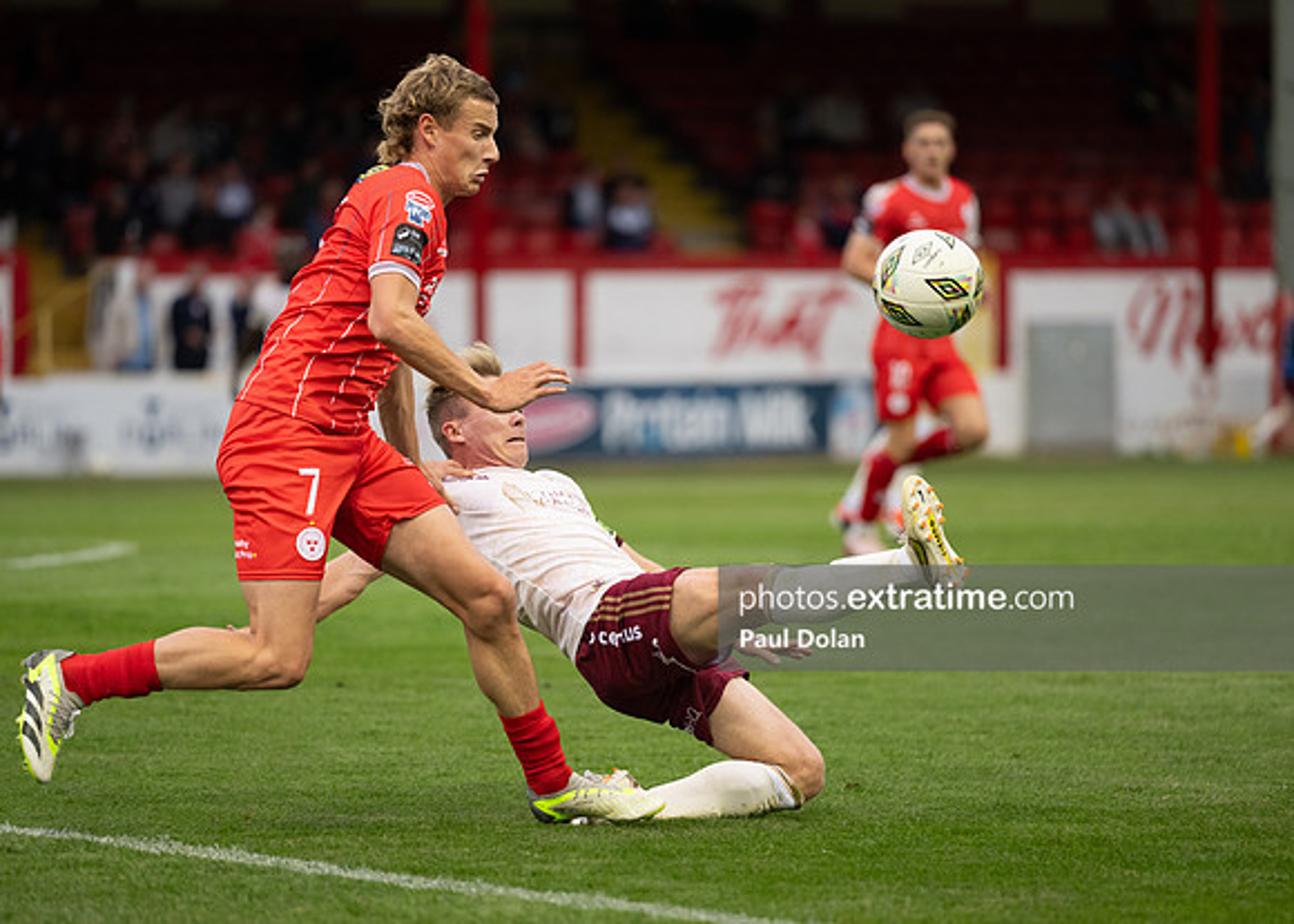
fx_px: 8227
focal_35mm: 224
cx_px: 559
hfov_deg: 9.0
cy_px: 462
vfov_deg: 6.4
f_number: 3.2
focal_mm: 200
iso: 1600
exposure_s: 1/1250
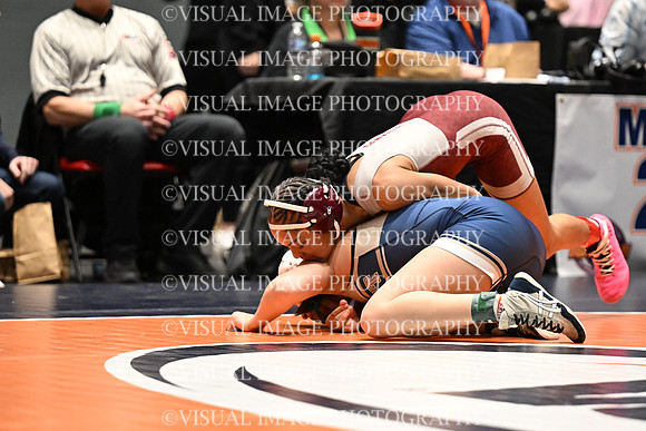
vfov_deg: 6.1
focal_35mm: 225
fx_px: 4038
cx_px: 323
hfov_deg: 9.1
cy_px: 216
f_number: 2.8
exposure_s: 1/767
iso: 4500
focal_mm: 150
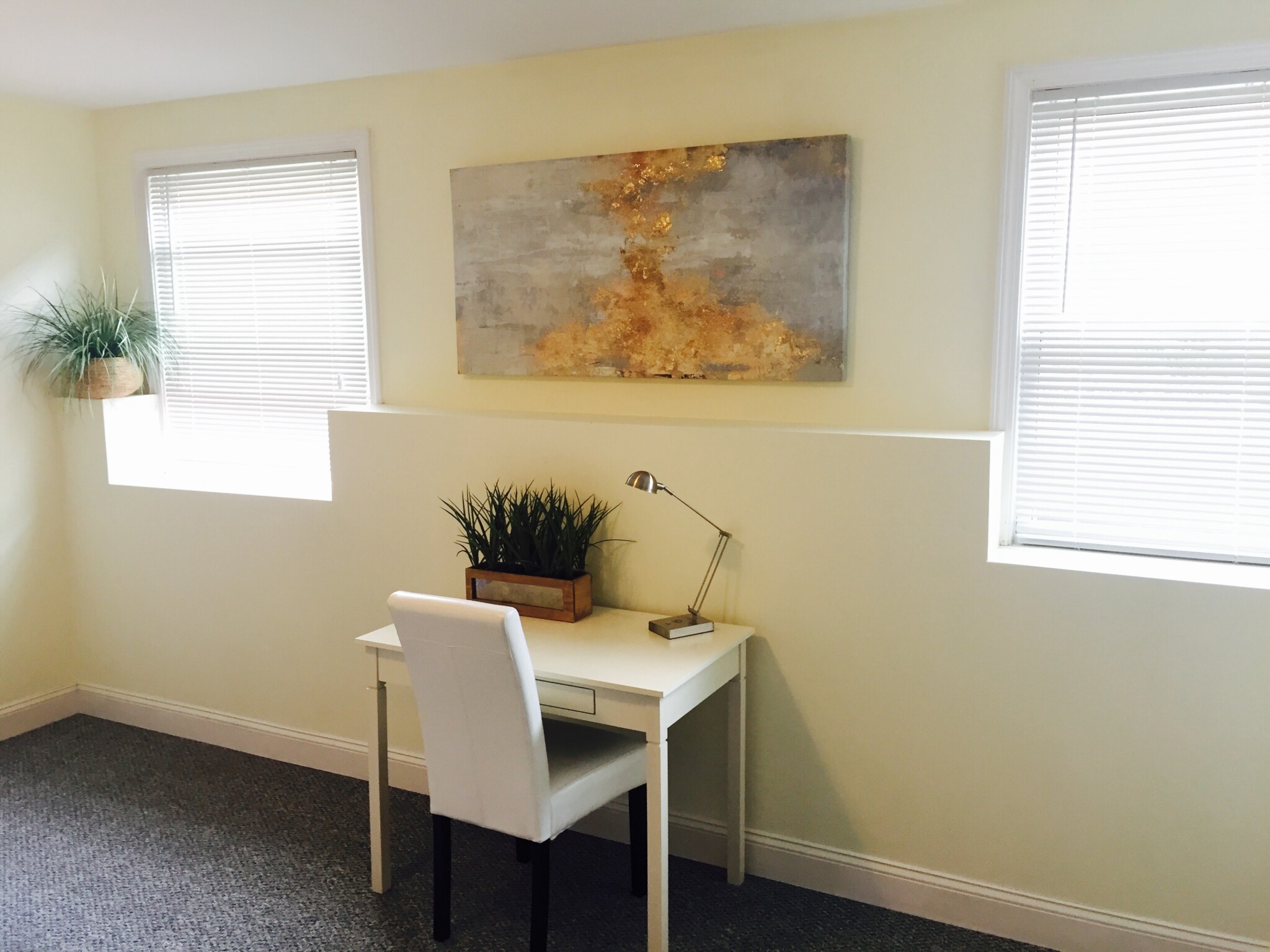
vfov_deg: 48.2
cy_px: 476
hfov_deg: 61.7
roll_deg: -0.2
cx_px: 635
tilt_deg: -9.5
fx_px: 1064
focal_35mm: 29
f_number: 2.2
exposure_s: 1/30
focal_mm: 4.15
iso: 80
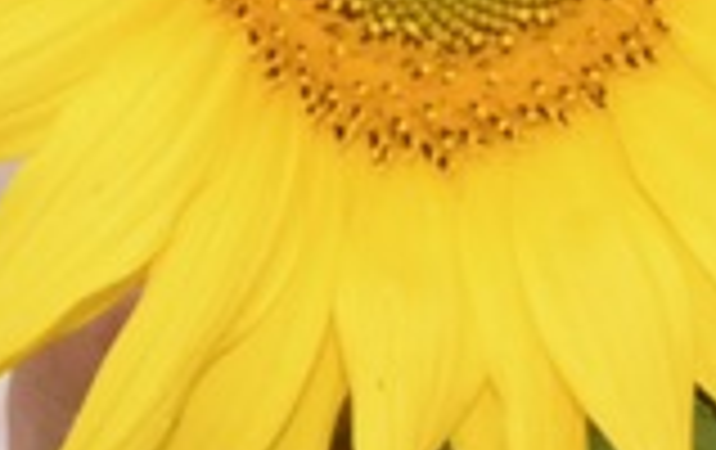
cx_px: -320
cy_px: -243
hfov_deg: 4.8
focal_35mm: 431
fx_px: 8425
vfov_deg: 3.1
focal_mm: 62
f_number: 25
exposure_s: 1/320
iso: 6400
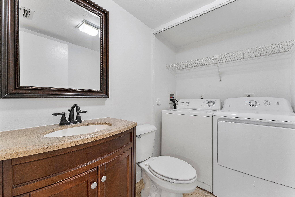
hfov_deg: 104.2
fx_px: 115
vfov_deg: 81.2
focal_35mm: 14
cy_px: 98
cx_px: 148
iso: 320
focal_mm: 14
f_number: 9
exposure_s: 1/6
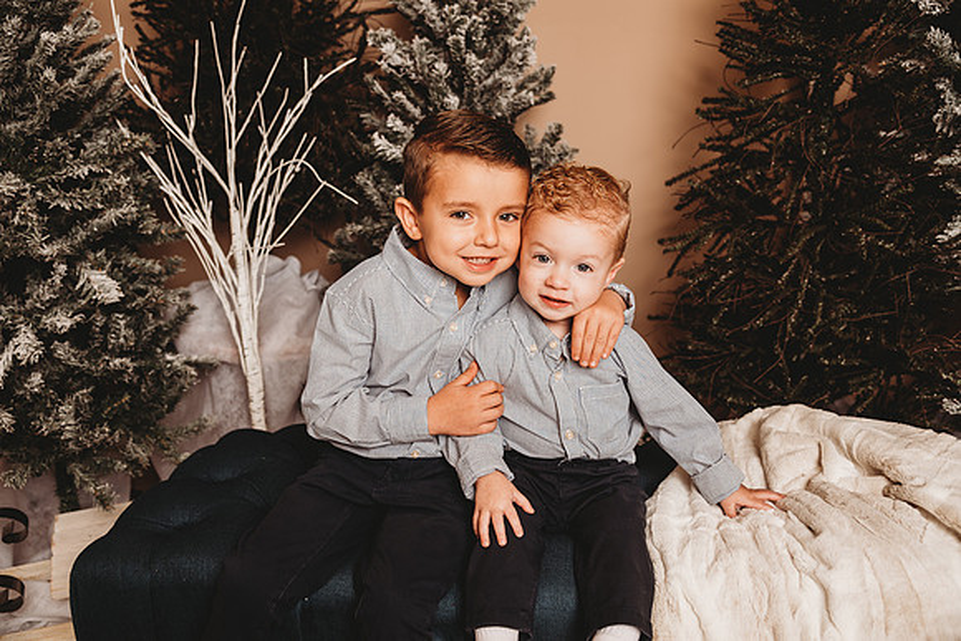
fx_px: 908
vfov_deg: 38.9
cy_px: 320
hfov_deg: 55.8
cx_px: 480
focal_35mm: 34
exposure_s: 1/160
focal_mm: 34
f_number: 4
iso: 100
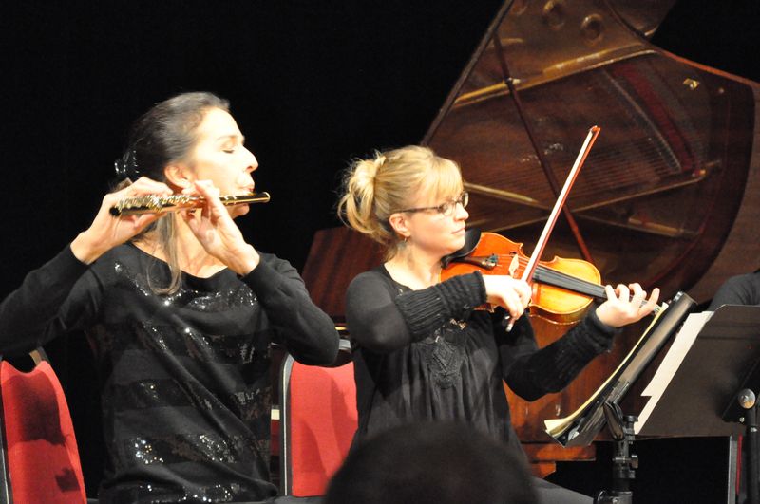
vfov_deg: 9.9
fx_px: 2909
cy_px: 252
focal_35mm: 138
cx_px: 380
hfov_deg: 14.9
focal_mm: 92
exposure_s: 1/60
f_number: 5.6
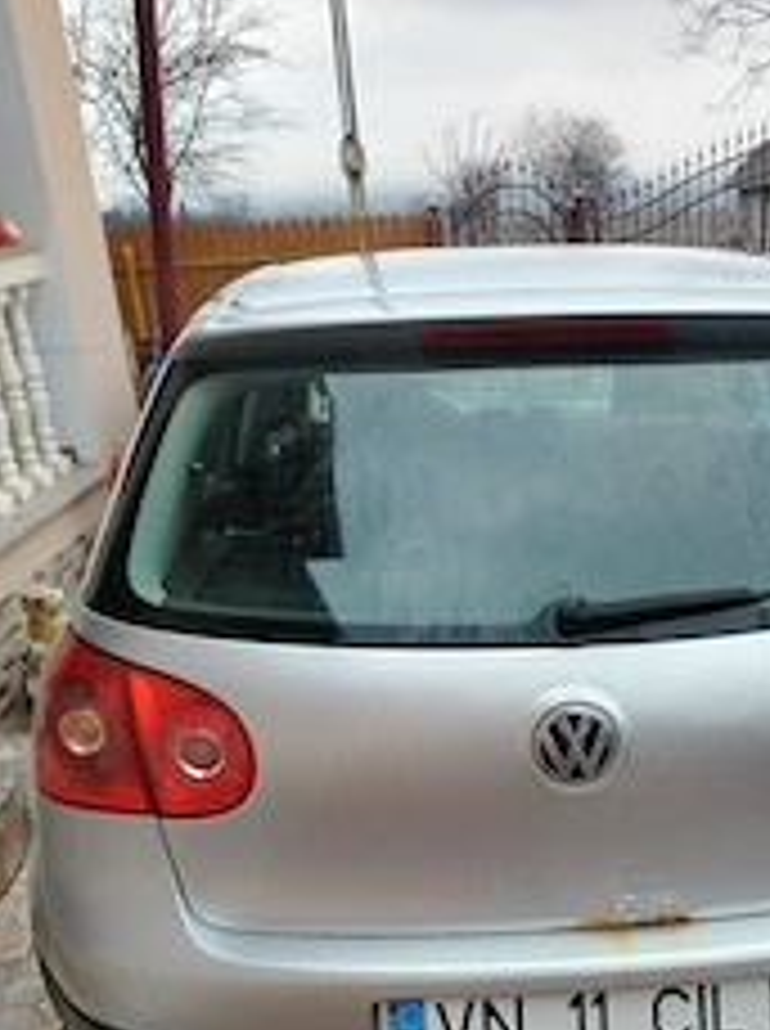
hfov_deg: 33.4
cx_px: 594
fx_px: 1249
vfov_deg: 43.6
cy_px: 751
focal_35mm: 42
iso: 422
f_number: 1.75
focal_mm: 5.25
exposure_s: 1/100
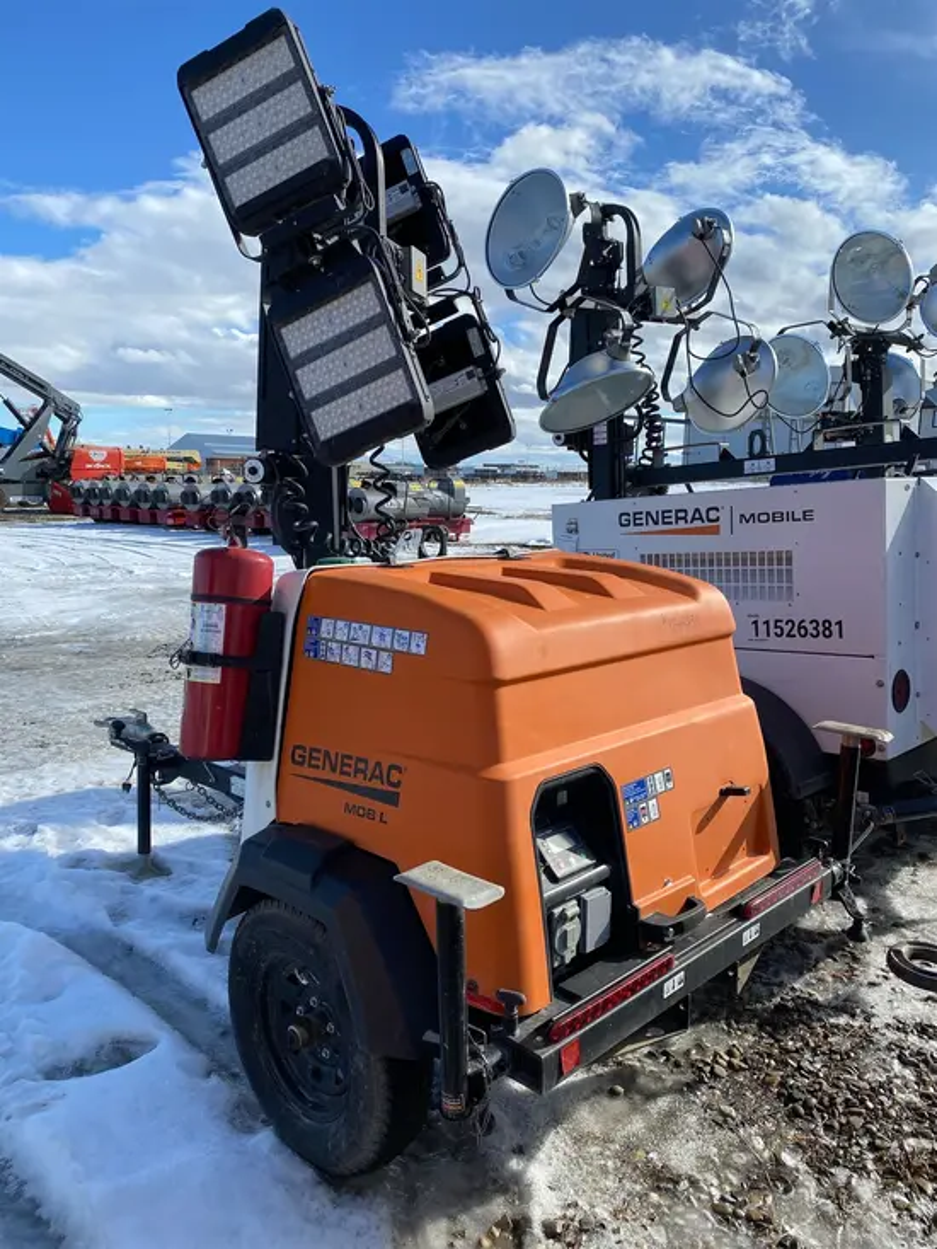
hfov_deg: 53.1
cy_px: 624
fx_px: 938
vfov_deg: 67.3
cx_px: 468
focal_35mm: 26
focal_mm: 4.25
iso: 32
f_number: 1.8
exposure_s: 1/2625
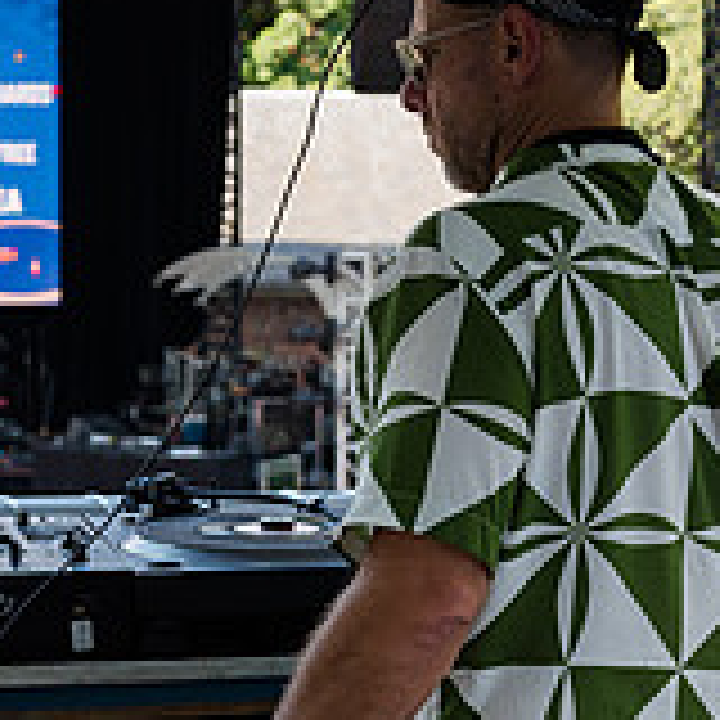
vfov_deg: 13.6
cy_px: 371
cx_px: 305
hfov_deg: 13.6
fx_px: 3012
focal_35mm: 128
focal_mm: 40
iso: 500
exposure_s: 1/500
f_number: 4
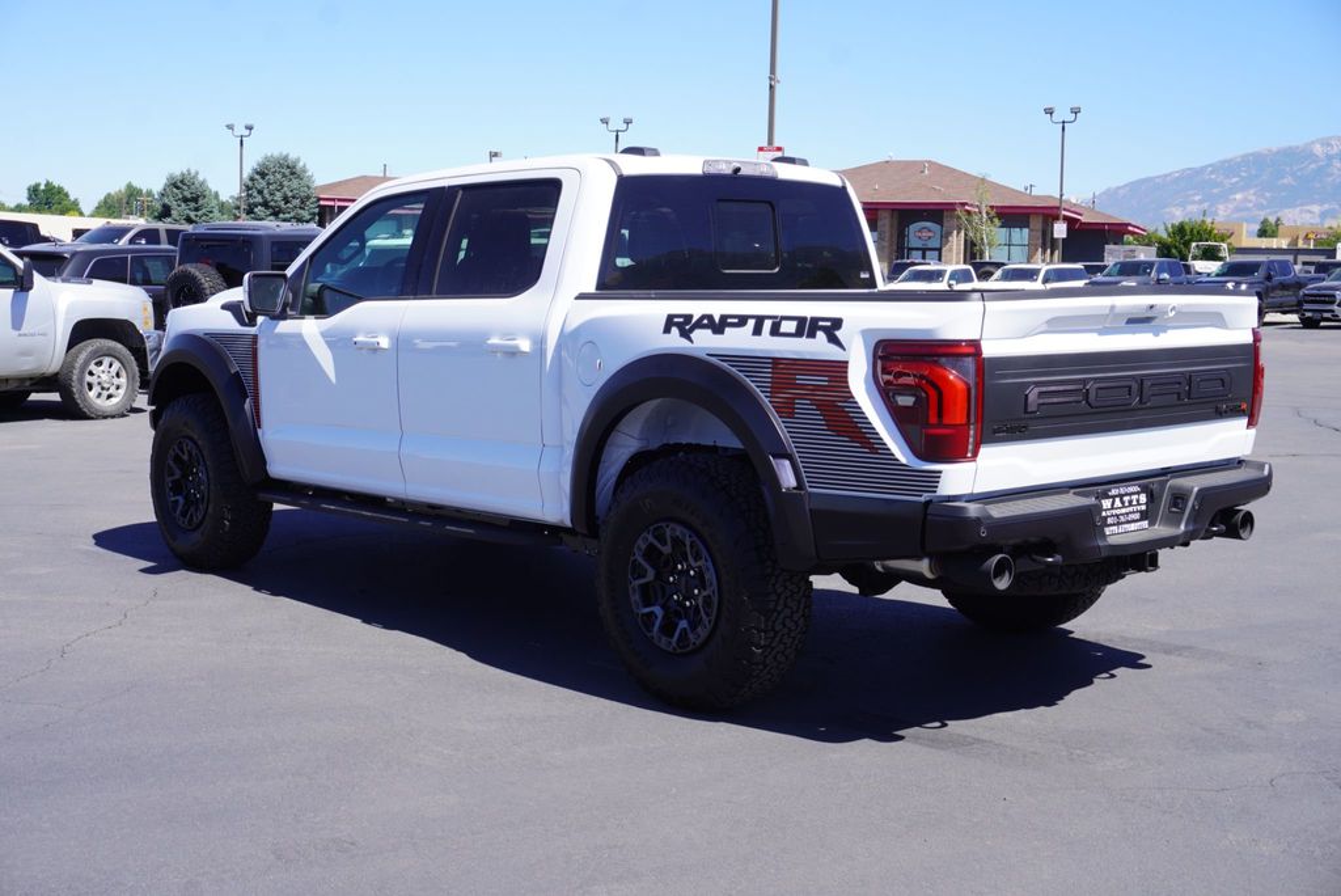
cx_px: 670
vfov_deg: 29.9
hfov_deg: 43.6
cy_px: 448
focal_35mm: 45
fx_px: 1677
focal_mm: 30
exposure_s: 1/125
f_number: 9
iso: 100
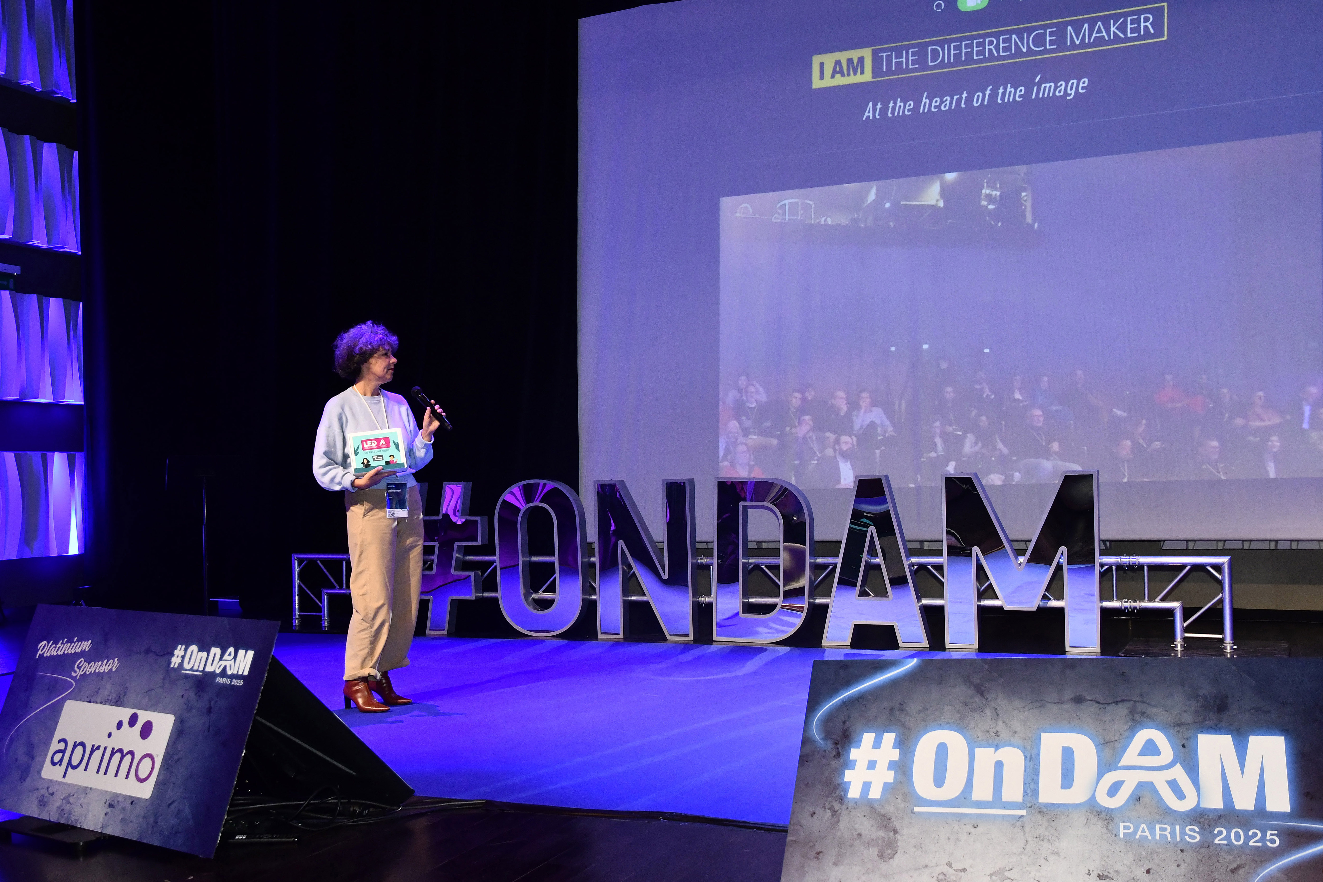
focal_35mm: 36
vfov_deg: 36.9
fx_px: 1323
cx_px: 662
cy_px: 441
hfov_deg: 53.1
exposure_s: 1/100
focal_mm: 24
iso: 1250
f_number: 5.6
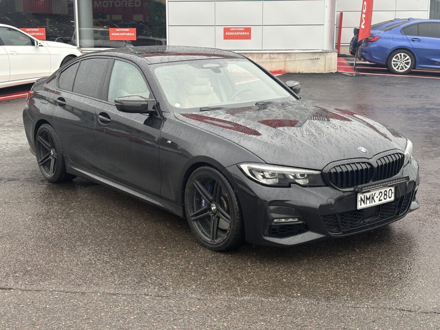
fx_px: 661
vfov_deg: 28.0
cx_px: 220
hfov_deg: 36.8
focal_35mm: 52
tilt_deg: -11.2
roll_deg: +0.6
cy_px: 165
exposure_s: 1/407
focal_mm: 5.96
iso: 40
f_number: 1.6
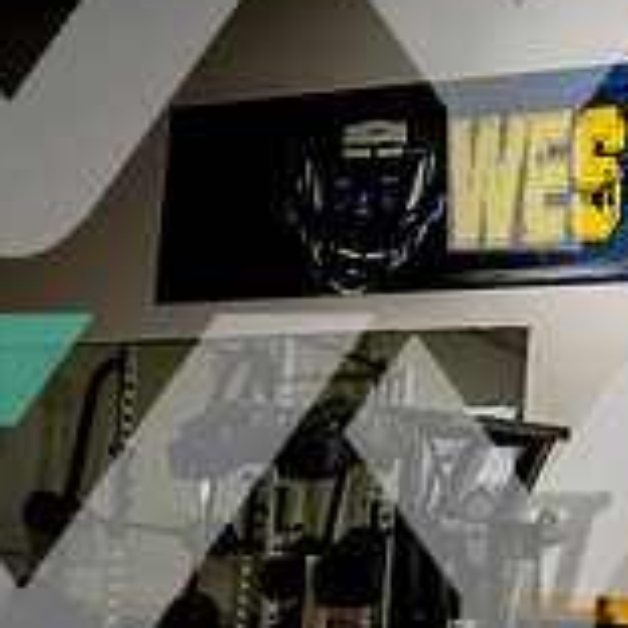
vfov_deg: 22.4
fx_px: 1560
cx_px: 696
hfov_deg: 21.5
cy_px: 529
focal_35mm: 76
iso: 200
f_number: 4.5
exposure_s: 1/250
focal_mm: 24
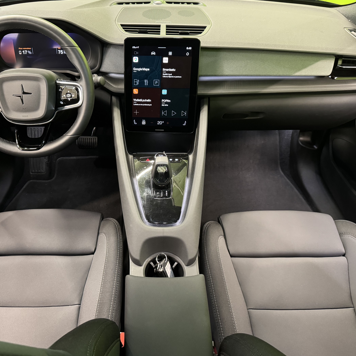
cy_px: 175
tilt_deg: -40.9
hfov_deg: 55.4
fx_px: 337
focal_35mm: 29
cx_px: 150
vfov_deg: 55.6
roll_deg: +0.3
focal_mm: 6.76
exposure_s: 1/33
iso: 800
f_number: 1.78
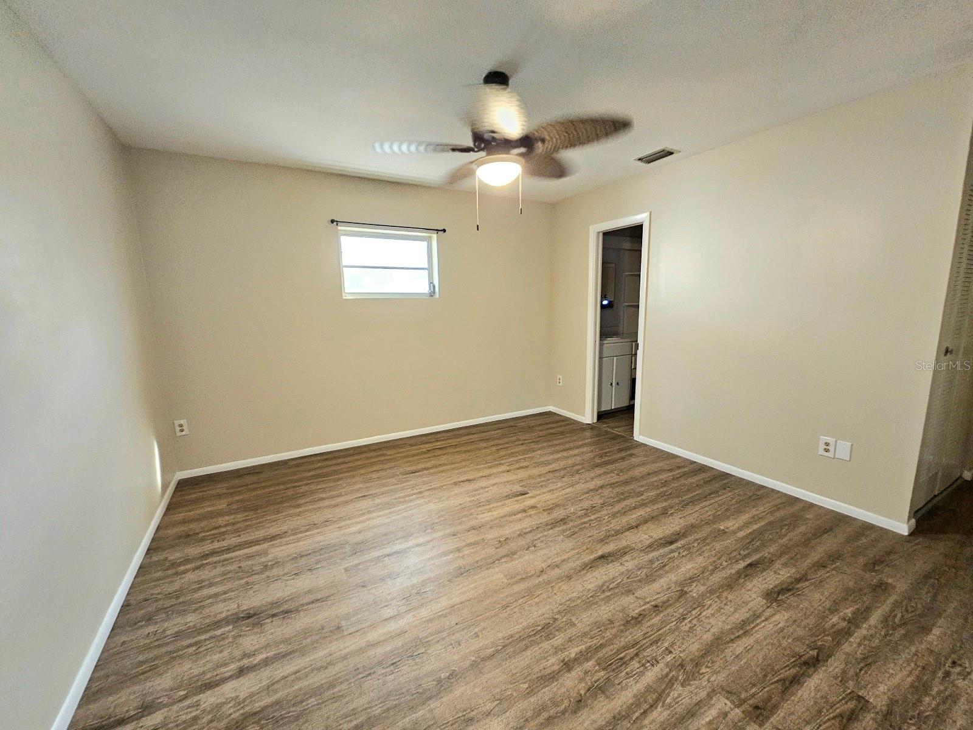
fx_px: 365
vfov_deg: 89.9
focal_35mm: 13
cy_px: 365
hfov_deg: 106.2
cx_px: 486
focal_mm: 2.2
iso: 400
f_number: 2.2
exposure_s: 1/30
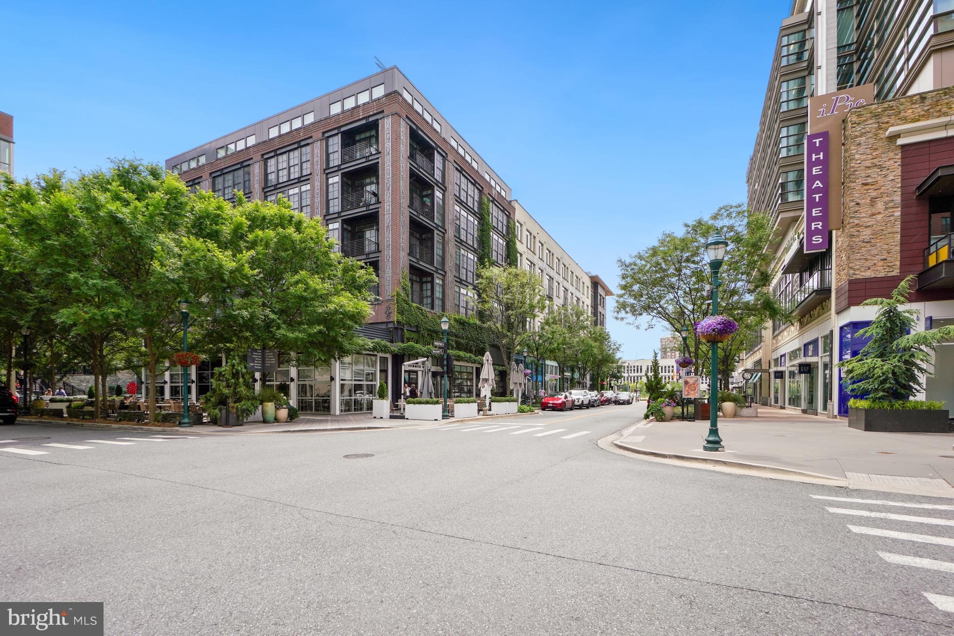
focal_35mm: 15
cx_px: 477
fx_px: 398
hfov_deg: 100.4
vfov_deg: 77.3
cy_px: 318
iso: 100
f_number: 8
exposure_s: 1/200
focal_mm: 10
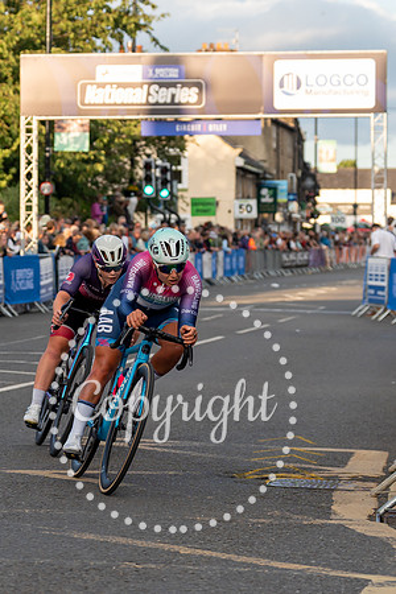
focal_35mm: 160
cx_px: 32
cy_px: 362
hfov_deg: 8.6
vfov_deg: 12.9
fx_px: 2635
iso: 320
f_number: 3.5
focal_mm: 70
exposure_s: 1/800
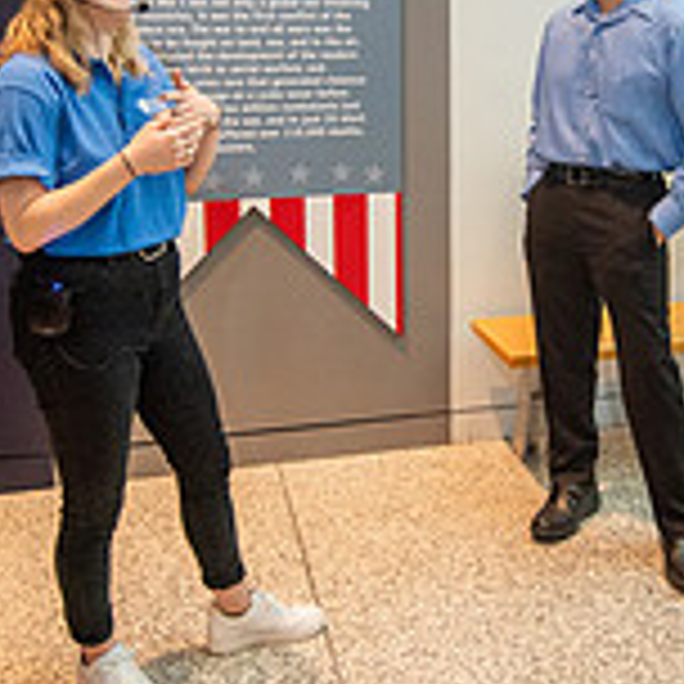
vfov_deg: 34.5
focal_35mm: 48
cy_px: 161
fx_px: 1073
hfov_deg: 34.9
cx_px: 478
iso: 1600
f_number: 2.8
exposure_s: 1/200
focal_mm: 14
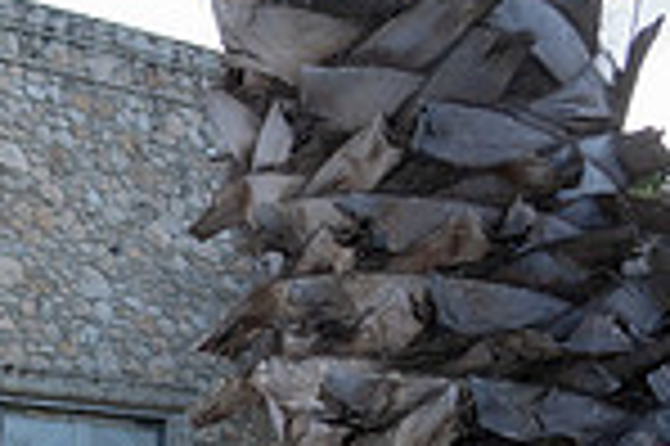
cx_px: -630
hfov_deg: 18.4
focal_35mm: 78
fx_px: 1450
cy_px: 588
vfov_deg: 16.5
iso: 125
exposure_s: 1/640
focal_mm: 20
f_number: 2.8
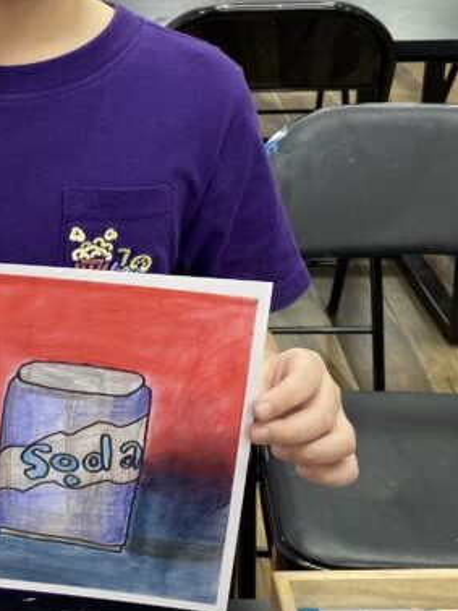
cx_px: 8
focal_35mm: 69
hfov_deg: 20.7
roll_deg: +0.3
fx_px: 1217
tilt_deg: -18.1
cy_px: 173
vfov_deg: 27.9
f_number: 1.8
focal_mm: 4.25
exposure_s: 1/100
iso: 64
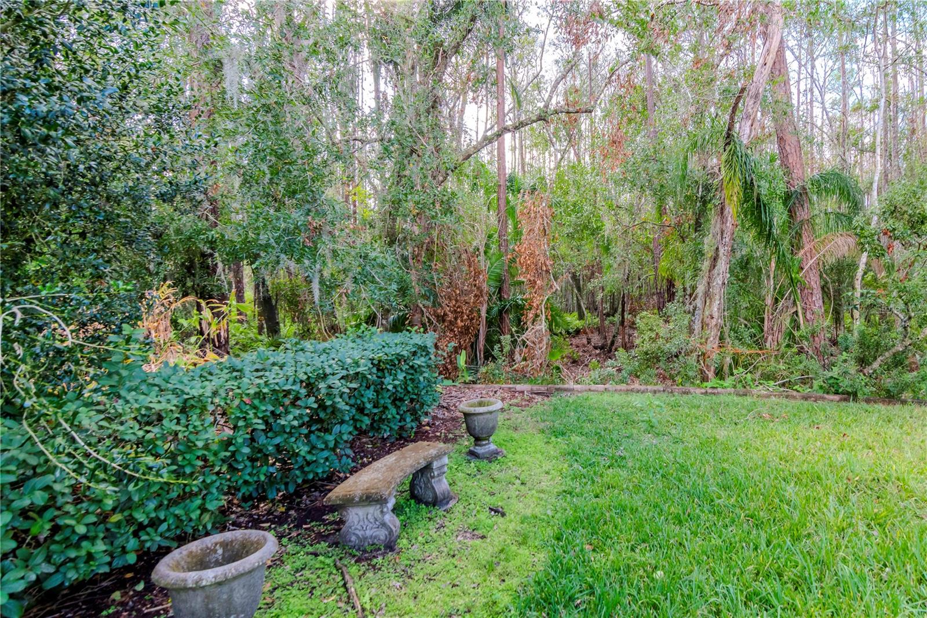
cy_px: 309
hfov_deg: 95.0
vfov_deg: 72.0
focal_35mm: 16
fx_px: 425
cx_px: 464
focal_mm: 11
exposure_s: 1/100
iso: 640
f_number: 7.1
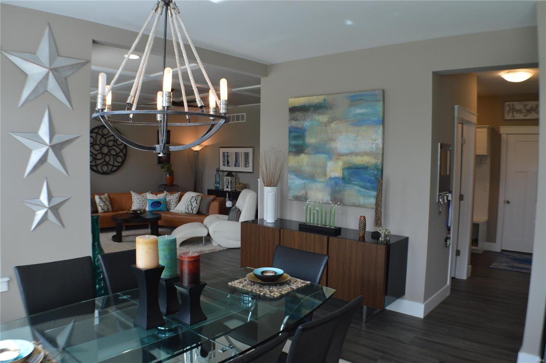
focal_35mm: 33
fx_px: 500
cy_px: 182
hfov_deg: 57.3
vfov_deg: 39.9
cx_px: 273
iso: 400
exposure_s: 1/125
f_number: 5.6
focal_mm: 22
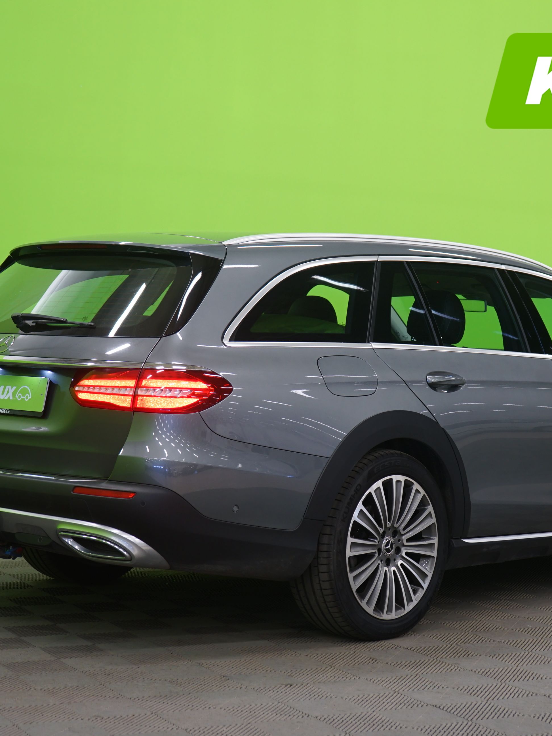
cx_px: 345
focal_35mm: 70
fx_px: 1488
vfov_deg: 27.8
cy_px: 369
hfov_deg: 21.0
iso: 400
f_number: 5
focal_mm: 48
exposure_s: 1/8
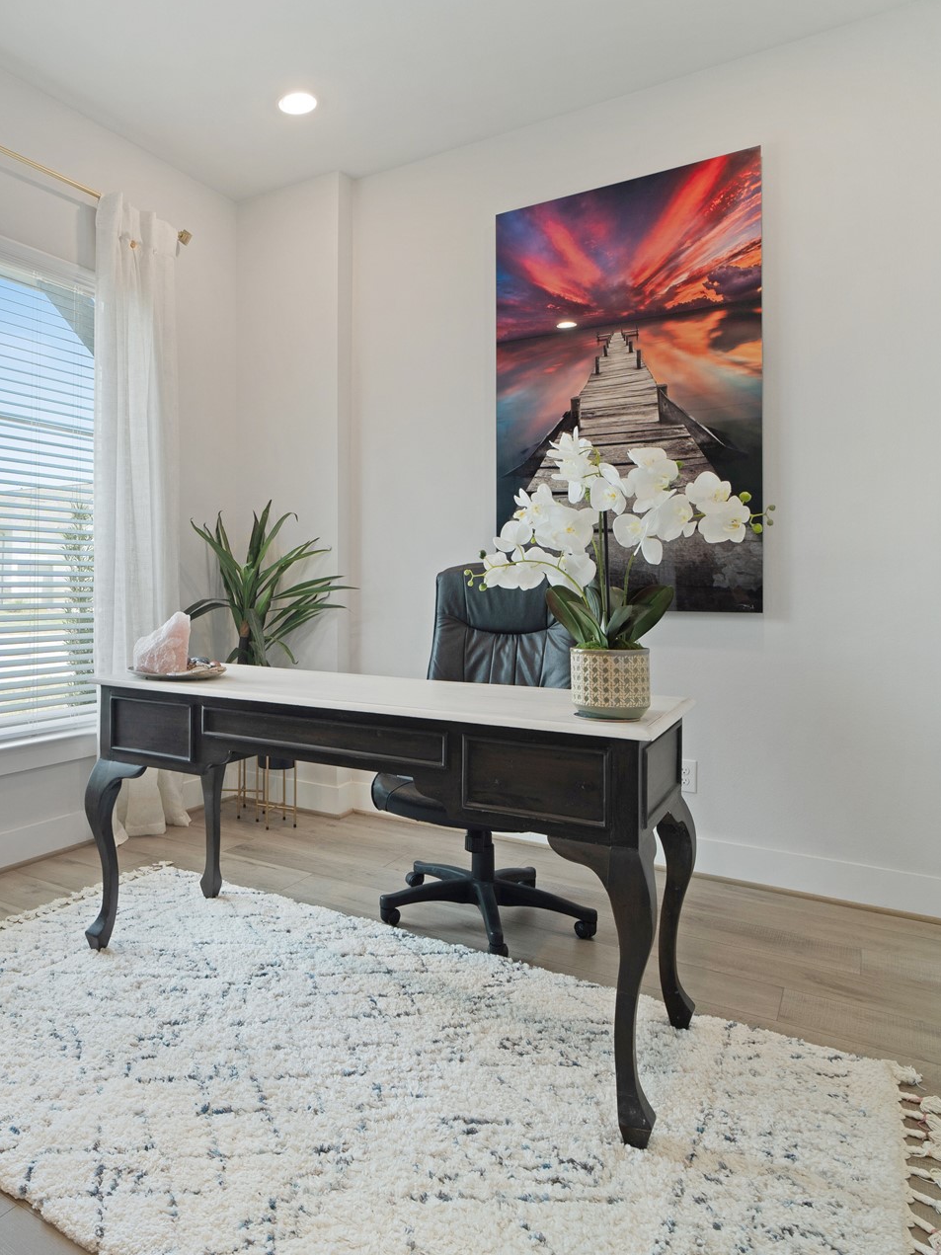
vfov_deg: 73.9
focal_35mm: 23
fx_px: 834
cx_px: 234
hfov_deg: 56.0
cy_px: 595
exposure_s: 1/30
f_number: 8
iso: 160
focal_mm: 14
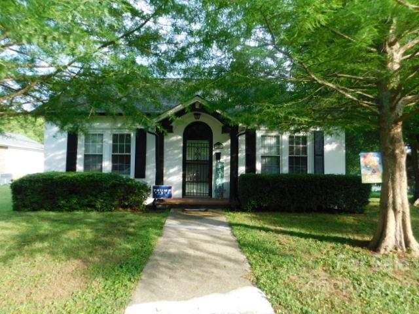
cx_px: 210
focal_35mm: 23
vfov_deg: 58.9
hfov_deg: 73.9
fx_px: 278
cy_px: 157
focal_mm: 4
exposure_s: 1/160
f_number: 3
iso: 125
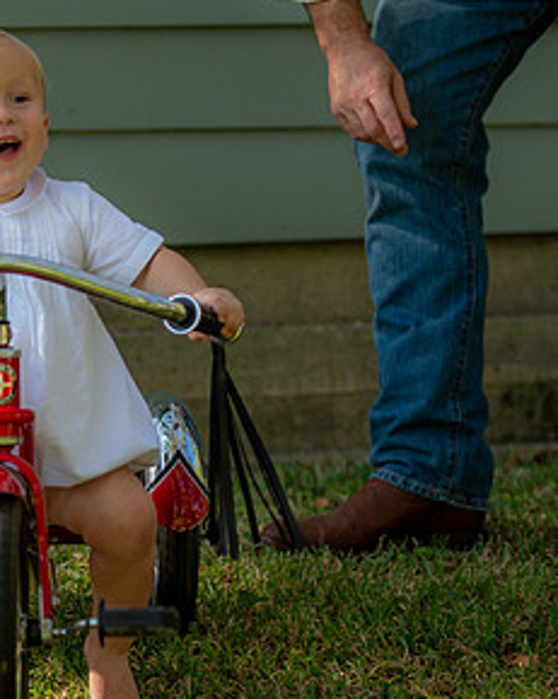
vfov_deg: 7.8
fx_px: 5122
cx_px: -93
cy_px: 464
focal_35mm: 248
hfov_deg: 6.2
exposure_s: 1/125
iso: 50
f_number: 2.8
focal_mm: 105
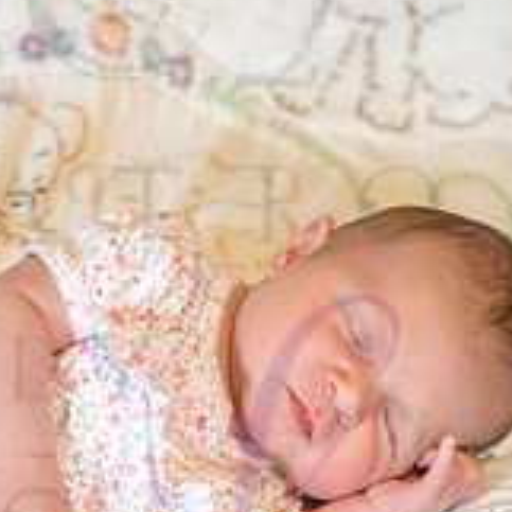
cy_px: 361
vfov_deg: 11.4
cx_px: 140
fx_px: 2560
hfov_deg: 11.4
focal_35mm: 153
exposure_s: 1/100
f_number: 2.2
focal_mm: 50
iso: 800
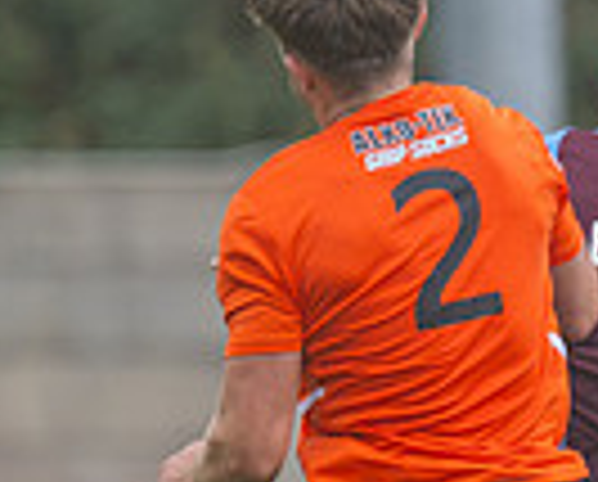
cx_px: 655
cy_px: 706
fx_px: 37870
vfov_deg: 0.7
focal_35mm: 2135
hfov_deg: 0.9
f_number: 2.8
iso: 400
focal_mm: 300
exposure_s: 1/1250
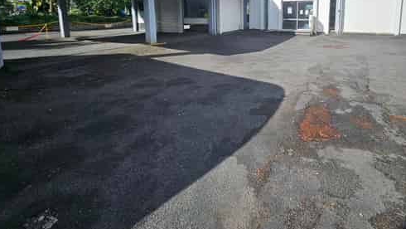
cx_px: 238
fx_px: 205
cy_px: 41
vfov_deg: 53.9
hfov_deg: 88.7
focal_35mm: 19
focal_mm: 1.74
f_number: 2.2
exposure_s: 1/1170
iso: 32
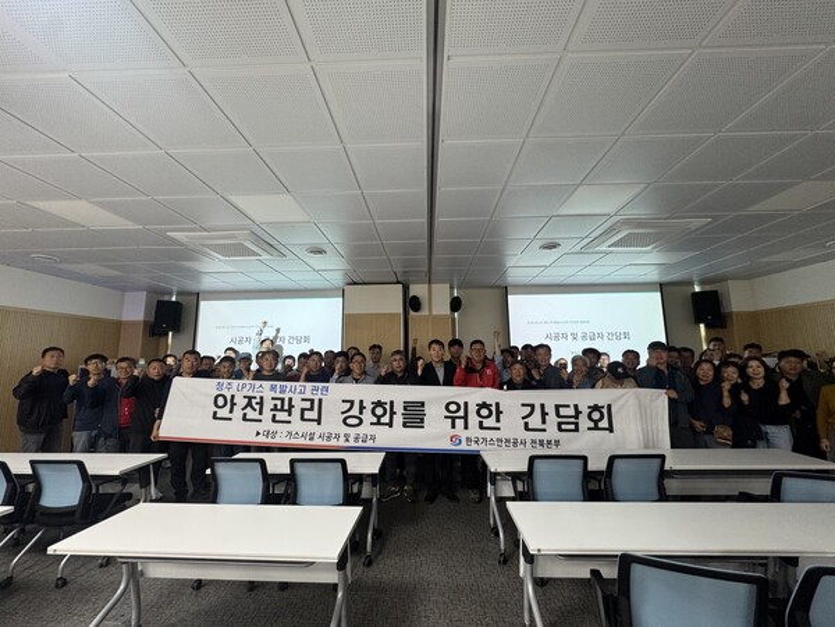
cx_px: 418
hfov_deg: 102.1
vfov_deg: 85.7
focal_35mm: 14
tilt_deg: +7.2
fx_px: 338
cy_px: 314
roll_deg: +0.8
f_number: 2.2
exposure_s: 1/70
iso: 160
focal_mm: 2.22
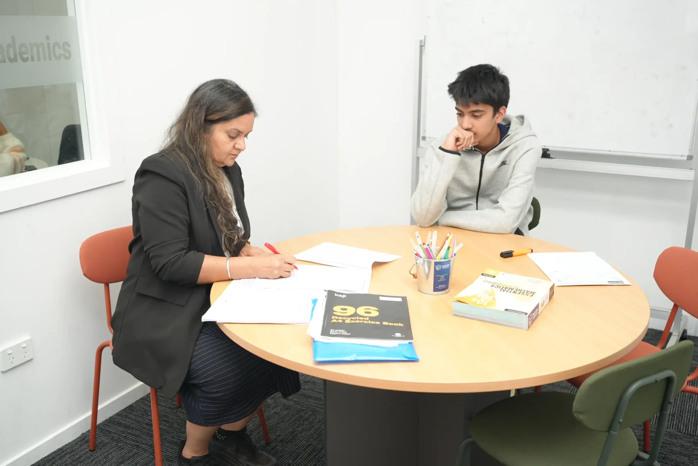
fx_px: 679
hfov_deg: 54.4
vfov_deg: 37.9
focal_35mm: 35
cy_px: 233
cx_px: 349
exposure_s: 1/160
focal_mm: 35
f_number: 4
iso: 1600
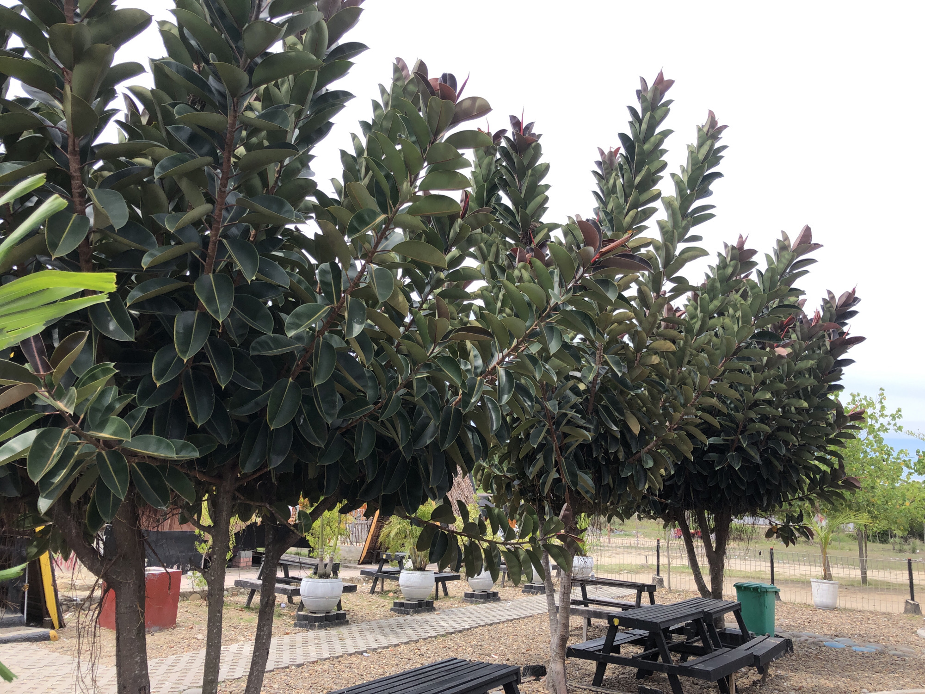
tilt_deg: +12.8
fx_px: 748
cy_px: 347
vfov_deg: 49.7
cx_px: 462
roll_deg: -2.4
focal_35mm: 28
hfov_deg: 63.4
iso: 20
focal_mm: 4
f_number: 1.8
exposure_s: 1/1143
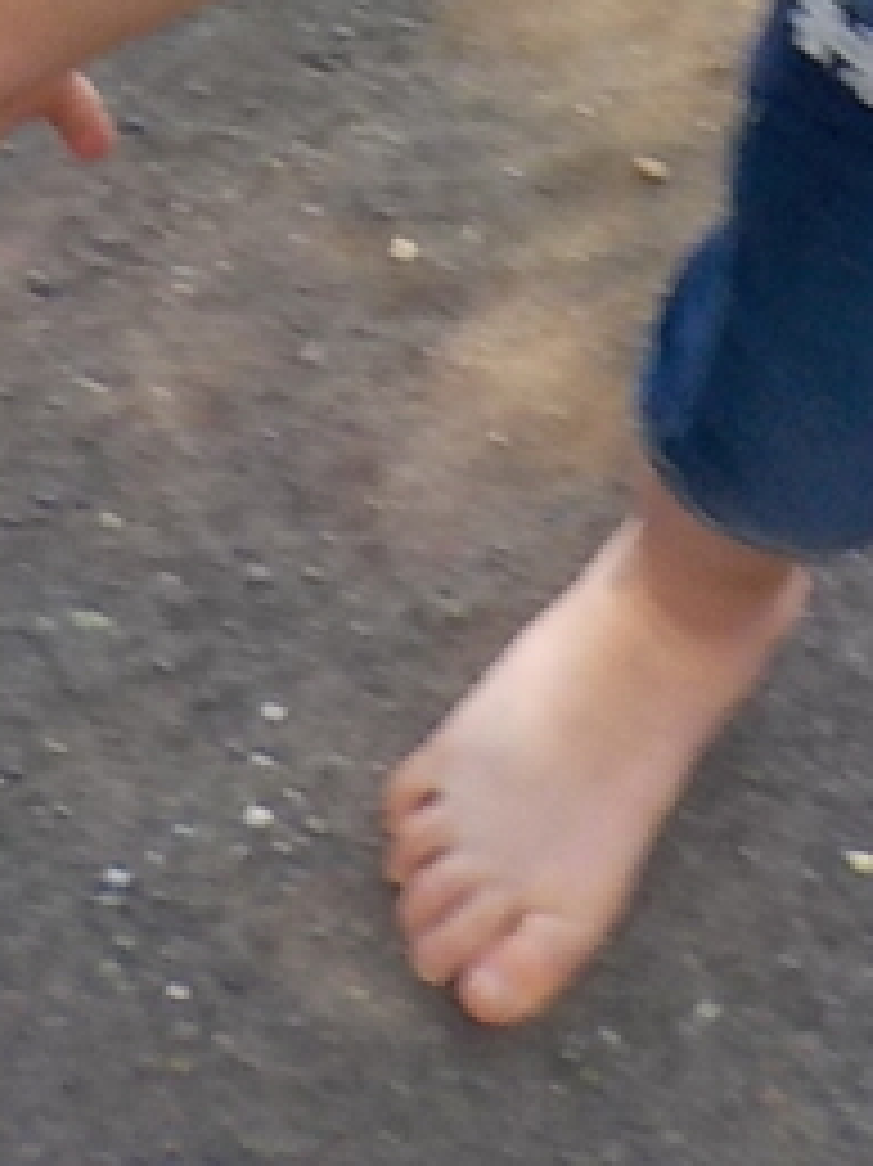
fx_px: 4678
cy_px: -1306
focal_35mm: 139
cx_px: 1282
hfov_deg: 10.3
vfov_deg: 12.3
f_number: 3.3
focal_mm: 4.1
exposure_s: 1/100
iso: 125
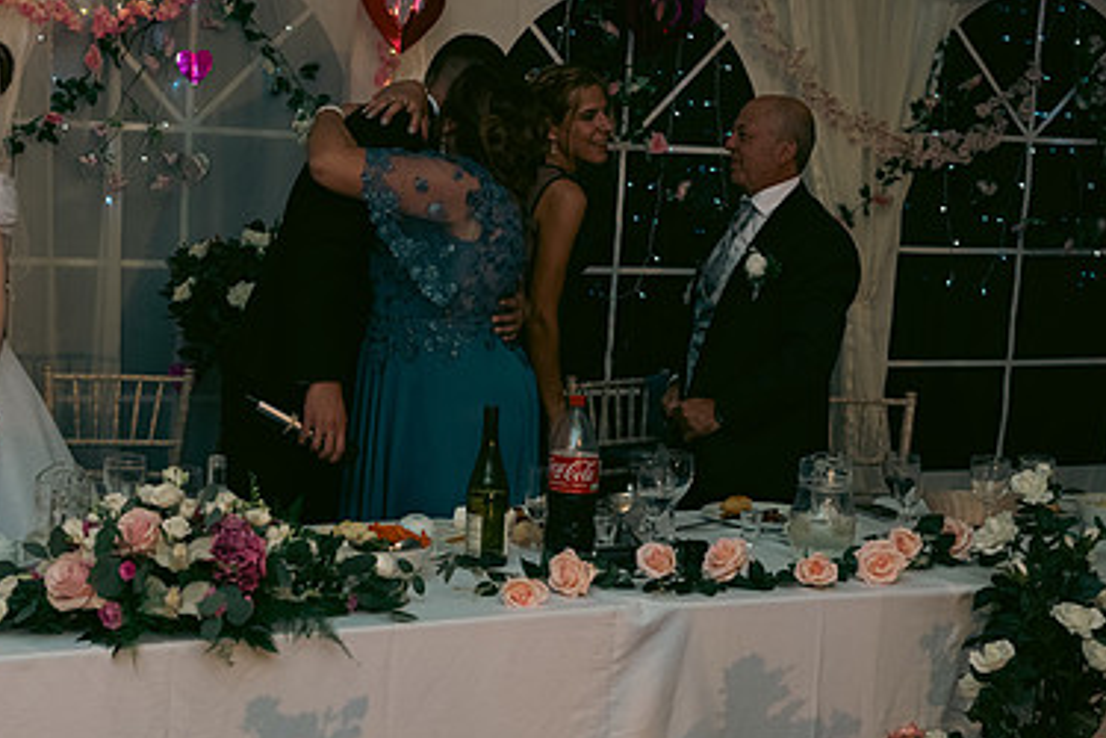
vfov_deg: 20.0
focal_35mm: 68
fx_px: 2089
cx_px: 339
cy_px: 285
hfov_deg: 29.4
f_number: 3.5
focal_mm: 44
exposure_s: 1/160
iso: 800
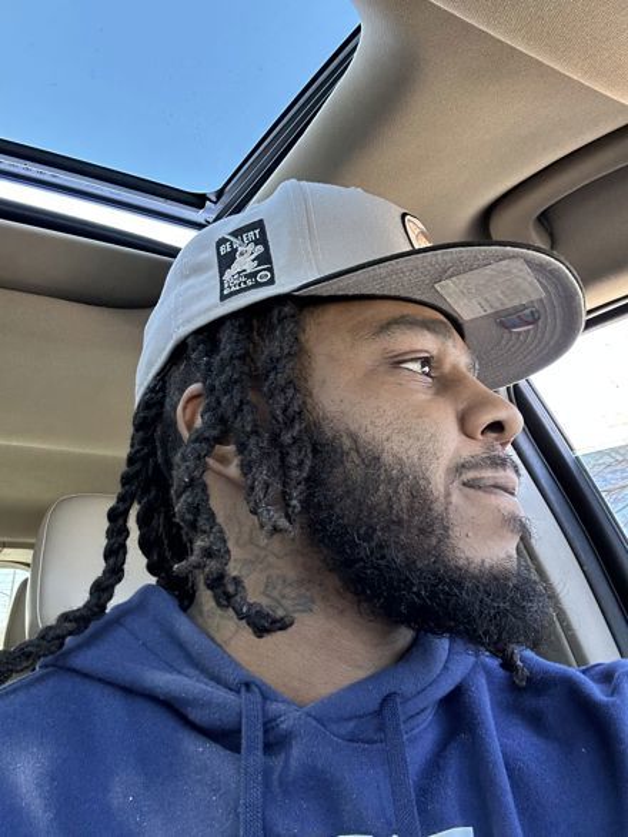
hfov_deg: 46.8
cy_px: 418
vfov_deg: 60.0
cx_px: 314
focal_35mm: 30
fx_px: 726
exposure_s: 1/71
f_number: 1.9
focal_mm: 2.69
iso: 80
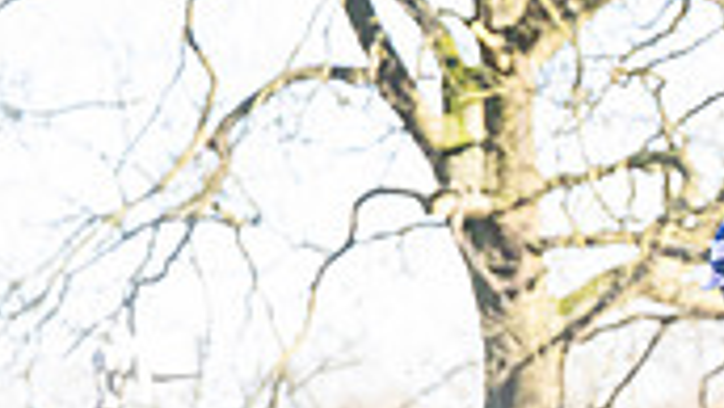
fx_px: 6474
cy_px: 596
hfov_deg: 6.4
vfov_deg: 3.6
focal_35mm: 337
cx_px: 855
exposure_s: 1/1600
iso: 800
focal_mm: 71
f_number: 2.8
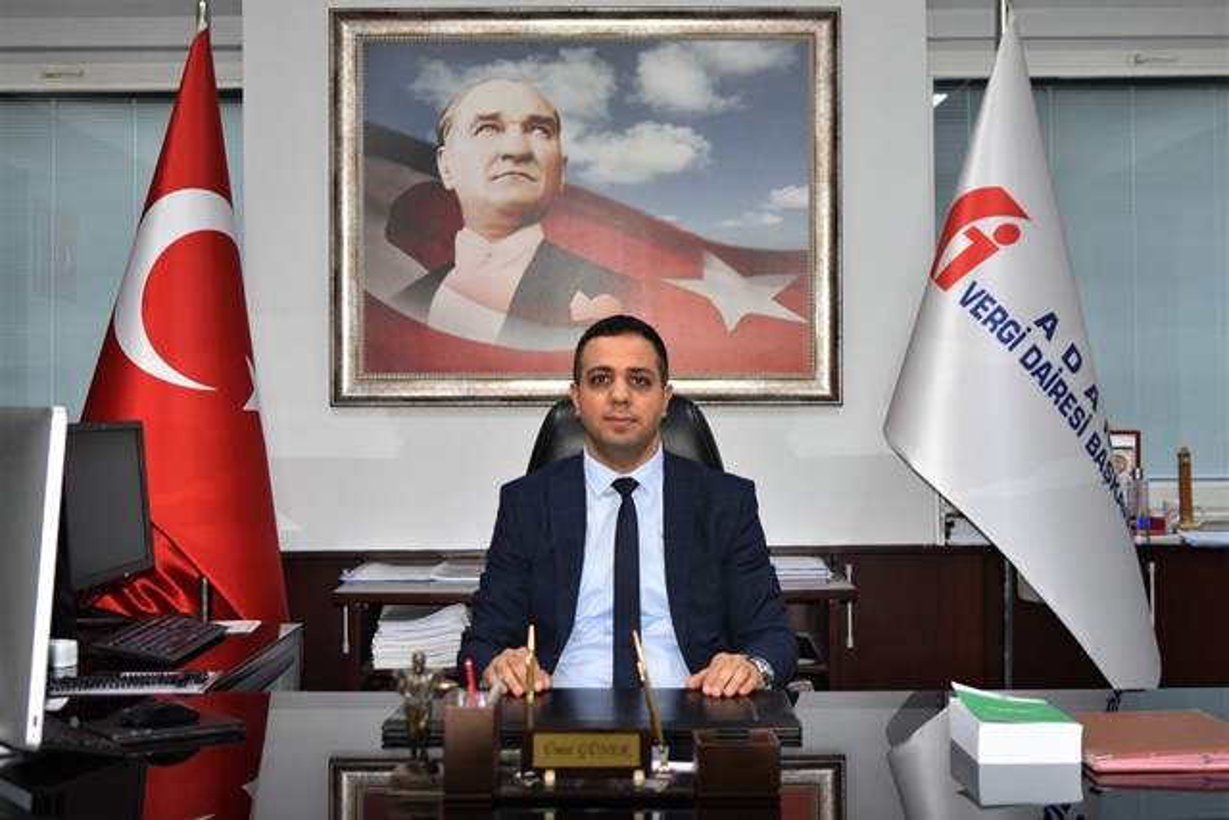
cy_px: 410
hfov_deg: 42.3
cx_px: 614
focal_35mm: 46
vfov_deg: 29.0
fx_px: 1588
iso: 400
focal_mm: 31
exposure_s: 1/125
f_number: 2.8
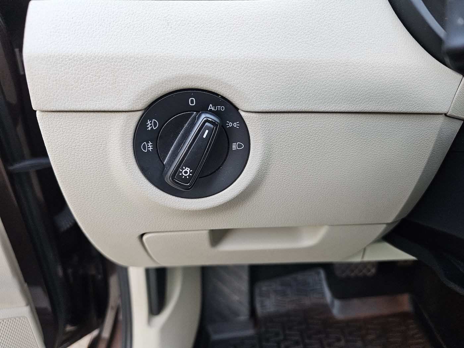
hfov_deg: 73.9
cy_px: 174
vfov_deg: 58.9
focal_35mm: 23
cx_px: 232
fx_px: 308
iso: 320
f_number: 1.7
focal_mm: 6.3
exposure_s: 1/100
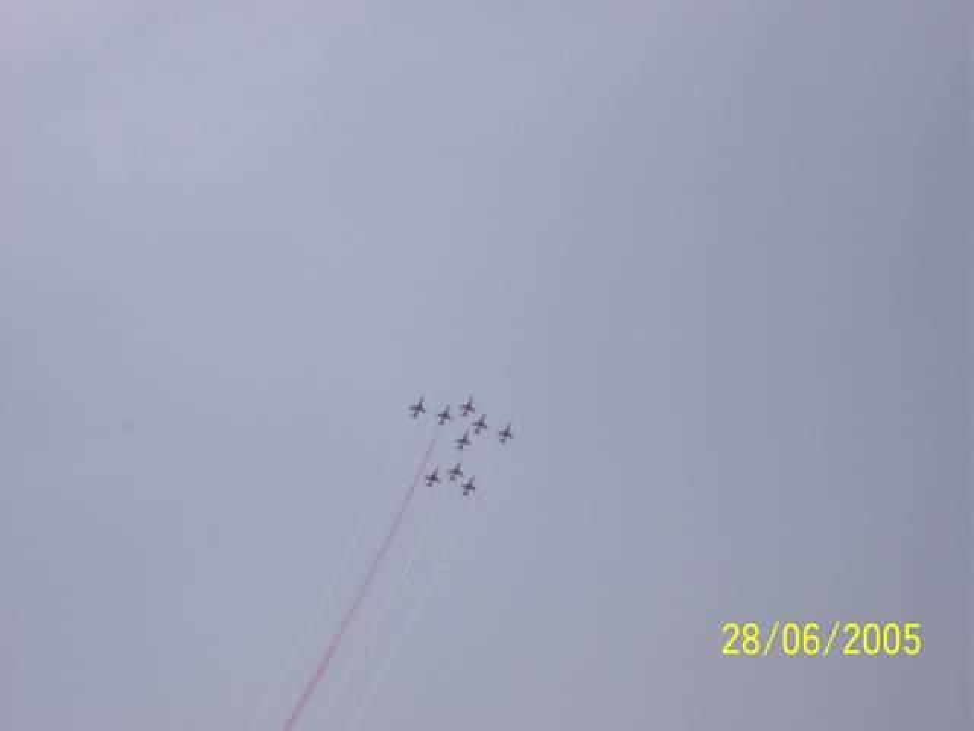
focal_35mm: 114
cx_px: 487
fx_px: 3208
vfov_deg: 13.0
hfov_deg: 17.3
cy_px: 366
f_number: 4.8
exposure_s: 1/500
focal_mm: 24
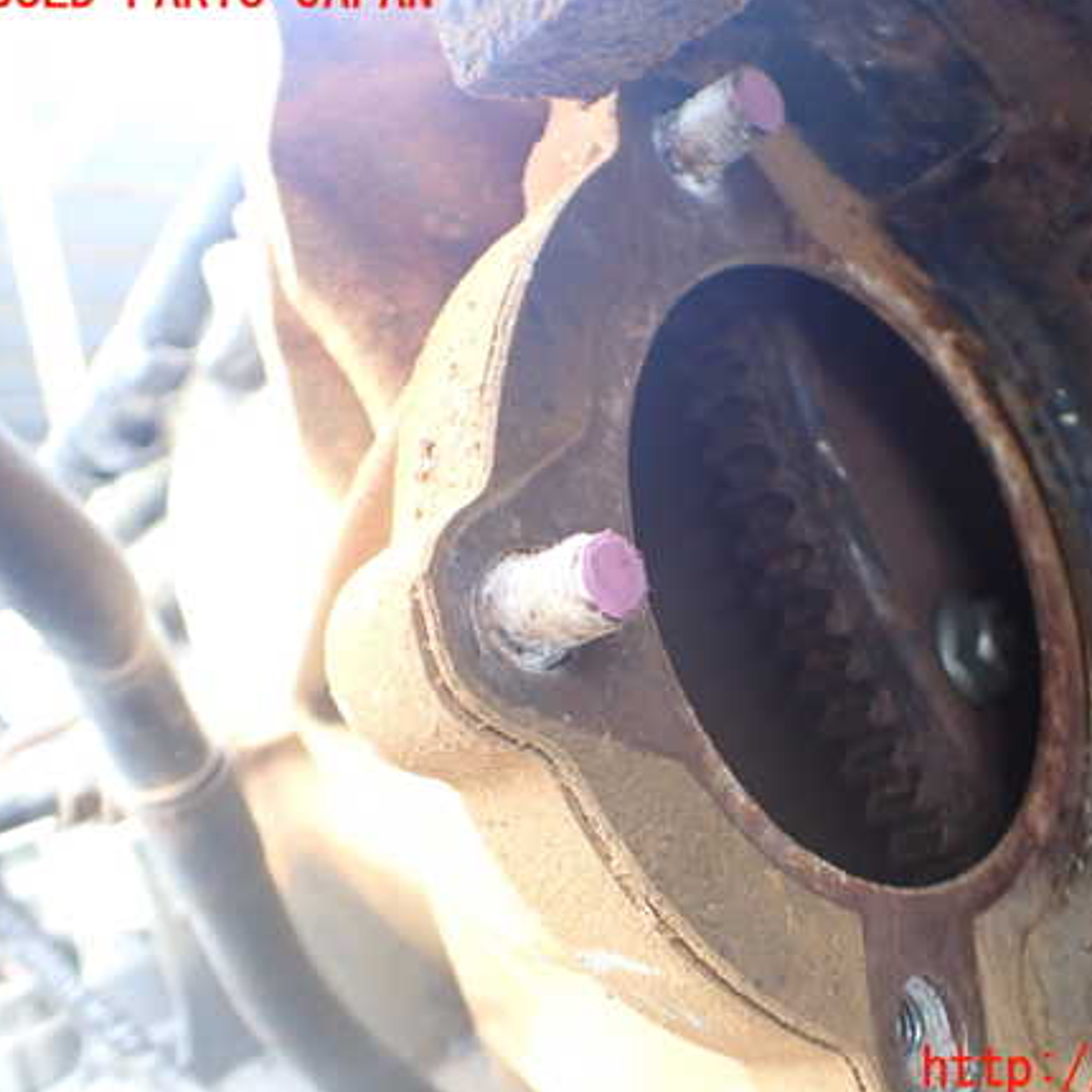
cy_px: 531
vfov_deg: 44.9
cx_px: 734
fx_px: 1321
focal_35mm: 37
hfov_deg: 44.2
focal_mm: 5.4
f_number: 2.3
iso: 320
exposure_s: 1/125
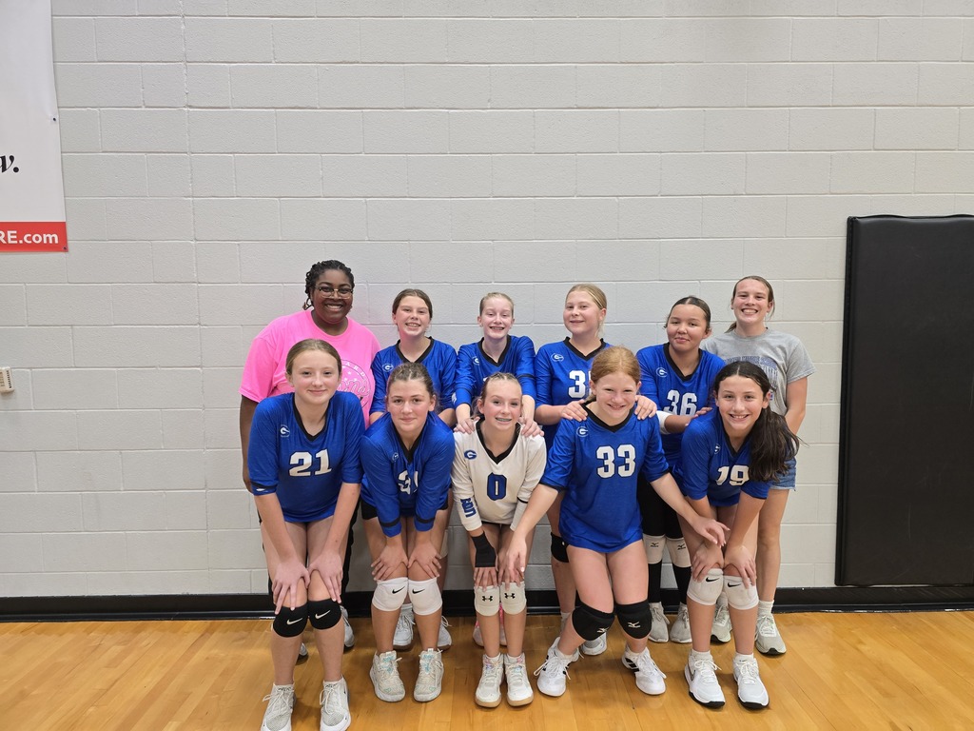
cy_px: 366
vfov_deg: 58.9
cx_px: 487
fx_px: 647
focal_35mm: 23
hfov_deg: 73.9
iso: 320
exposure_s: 1/120
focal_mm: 6.3
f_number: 1.7
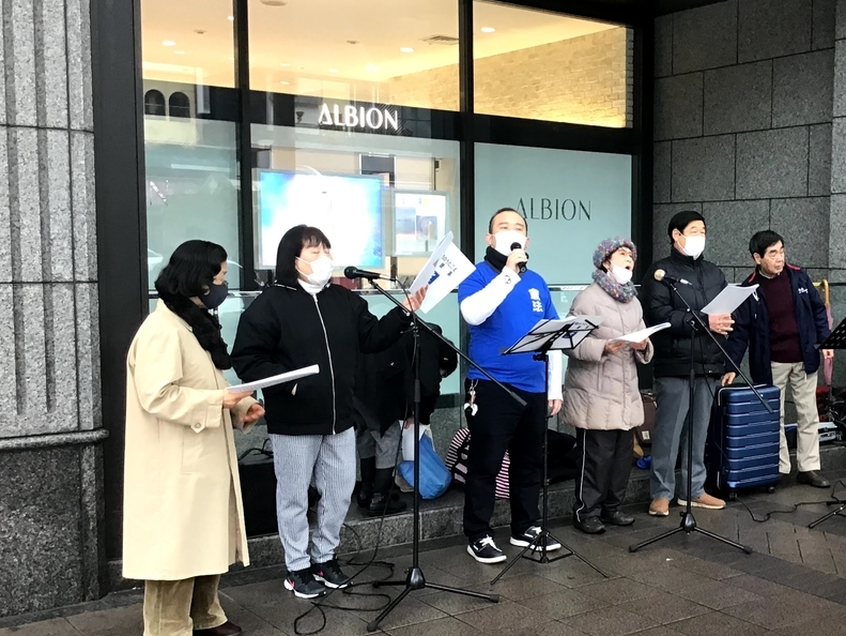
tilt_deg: -3.9
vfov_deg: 30.9
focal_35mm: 47
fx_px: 1149
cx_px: 625
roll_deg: -0.2
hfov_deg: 39.4
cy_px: 357
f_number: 2.4
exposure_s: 1/30
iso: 32
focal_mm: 3.3
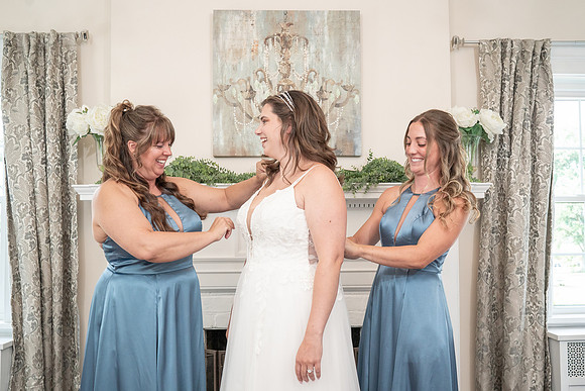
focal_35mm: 39
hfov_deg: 49.4
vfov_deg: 34.1
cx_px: 305
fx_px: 636
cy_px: 215
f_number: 5.6
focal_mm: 35
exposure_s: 1/200
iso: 2000
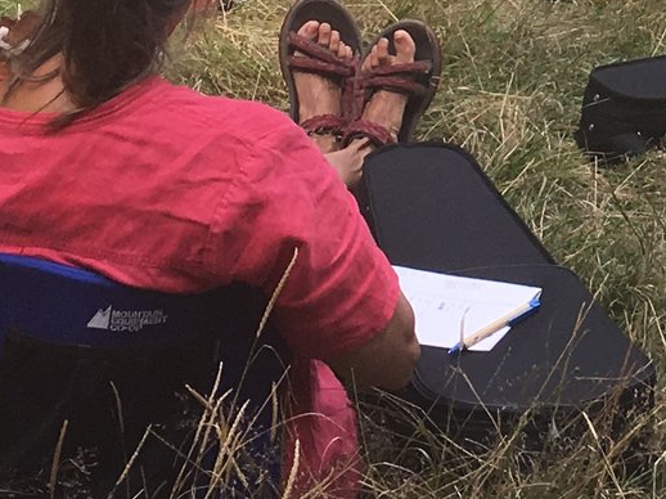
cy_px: -411
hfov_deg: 13.3
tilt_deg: -6.8
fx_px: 2692
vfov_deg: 10.0
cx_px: 1002
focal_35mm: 140
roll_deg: +1.1
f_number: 2.2
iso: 25
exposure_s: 1/574
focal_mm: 4.15
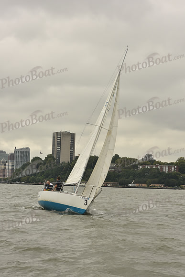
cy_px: 138
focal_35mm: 85
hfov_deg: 16.1
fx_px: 655
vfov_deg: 23.9
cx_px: 92
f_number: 13
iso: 400
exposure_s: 1/800
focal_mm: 85
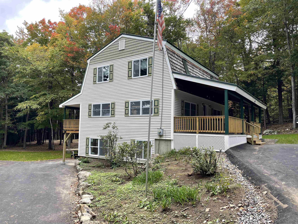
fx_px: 215
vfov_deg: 54.9
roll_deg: -0.7
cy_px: 112
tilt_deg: +4.2
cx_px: 149
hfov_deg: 69.4
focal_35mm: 25
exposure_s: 1/179
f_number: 1.6
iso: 32
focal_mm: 5.1
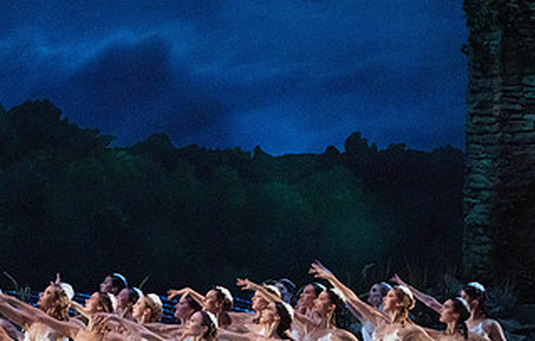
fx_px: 5423
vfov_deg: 3.6
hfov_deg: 5.6
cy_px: 268
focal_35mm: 370
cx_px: 186
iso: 8000
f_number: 5.6
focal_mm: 200
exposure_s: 1/250
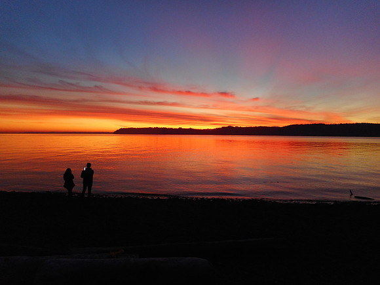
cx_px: 190
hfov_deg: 69.4
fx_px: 274
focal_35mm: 25
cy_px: 142
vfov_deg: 54.9
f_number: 3.7
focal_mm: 4.5
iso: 220
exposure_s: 1/30
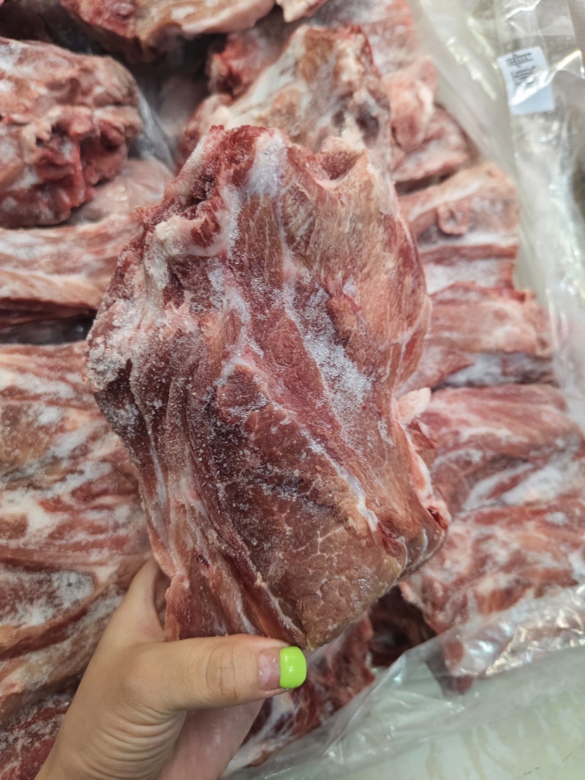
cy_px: 390
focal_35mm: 24
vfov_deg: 71.6
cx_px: 292
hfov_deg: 56.8
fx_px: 541
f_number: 1.88
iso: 449
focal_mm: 5.56
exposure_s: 1/50
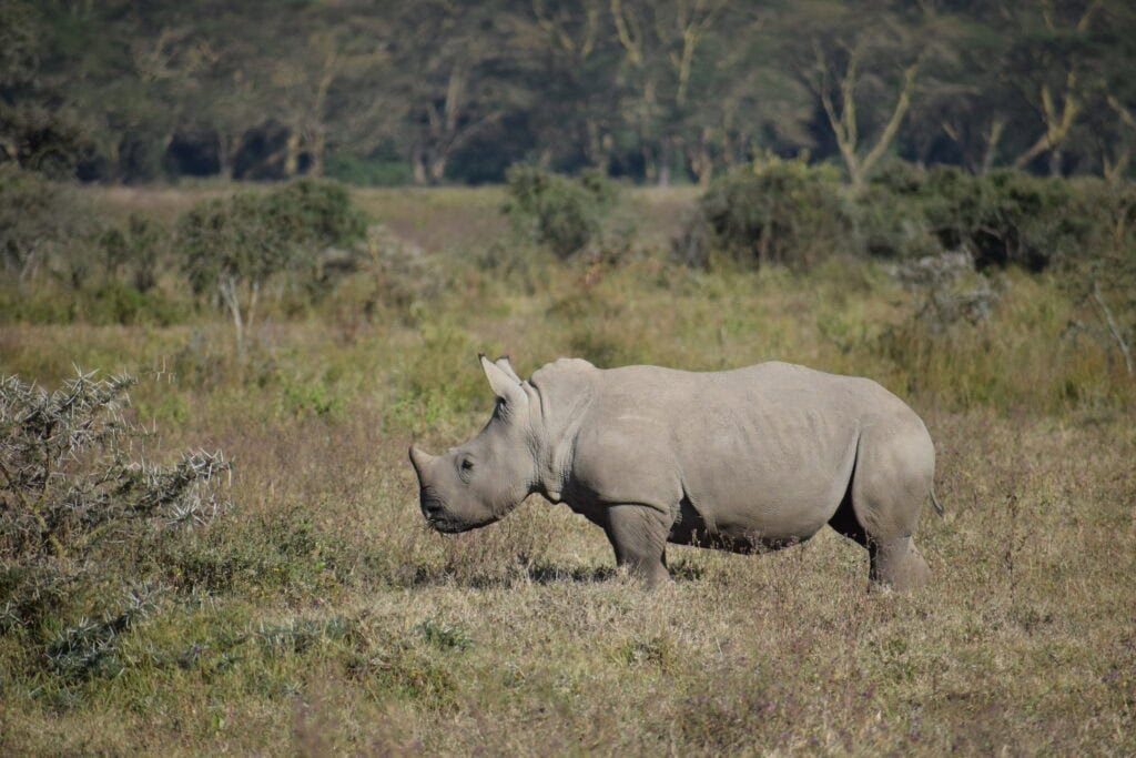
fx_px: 14201
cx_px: 568
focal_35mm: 450
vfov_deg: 3.1
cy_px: 379
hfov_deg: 4.6
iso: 400
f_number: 6.3
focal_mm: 300
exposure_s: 1/2000
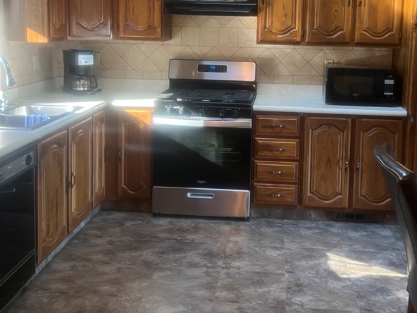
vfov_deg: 31.5
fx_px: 542
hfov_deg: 42.0
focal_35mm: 45
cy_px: 74
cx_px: 241
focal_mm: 5.7
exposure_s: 1/60
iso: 250
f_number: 1.5
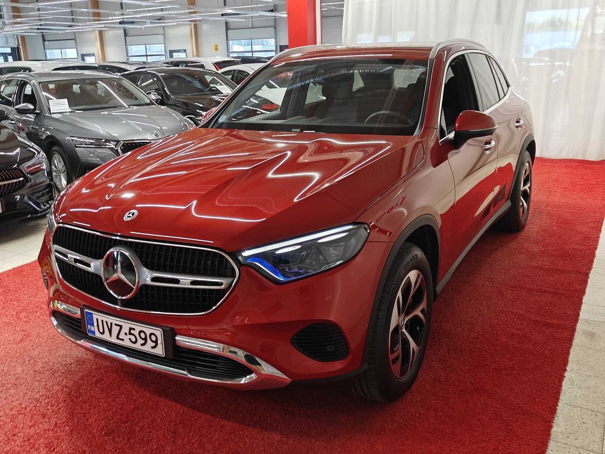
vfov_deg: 42.9
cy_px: 227
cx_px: 302
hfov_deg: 55.4
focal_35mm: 33
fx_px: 577
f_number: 1.8
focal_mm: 5.59
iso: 100
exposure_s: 1/100
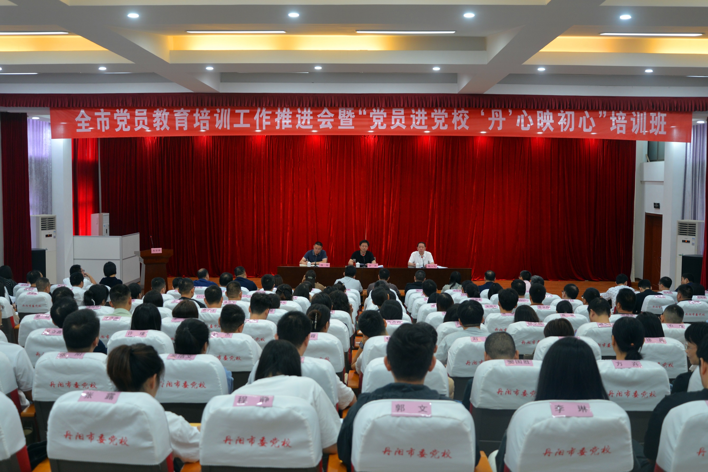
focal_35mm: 72
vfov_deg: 18.9
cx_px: 354
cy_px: 236
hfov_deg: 28.1
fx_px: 1416
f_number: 4.5
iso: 500
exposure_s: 1/60
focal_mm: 72
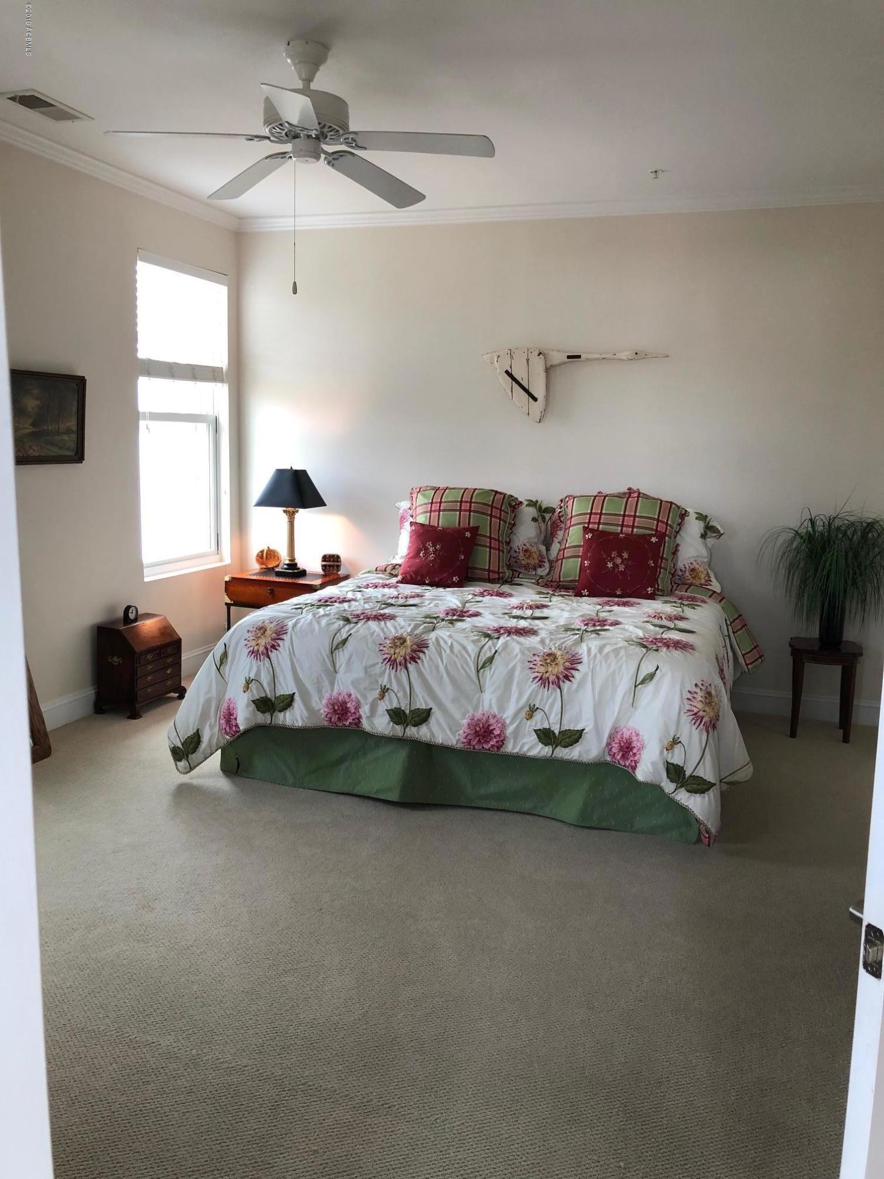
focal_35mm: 28
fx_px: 953
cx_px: 442
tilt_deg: -9.2
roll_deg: -2.0
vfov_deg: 63.4
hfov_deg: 49.7
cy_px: 590
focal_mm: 3.99
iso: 25
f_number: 1.8
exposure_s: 1/30
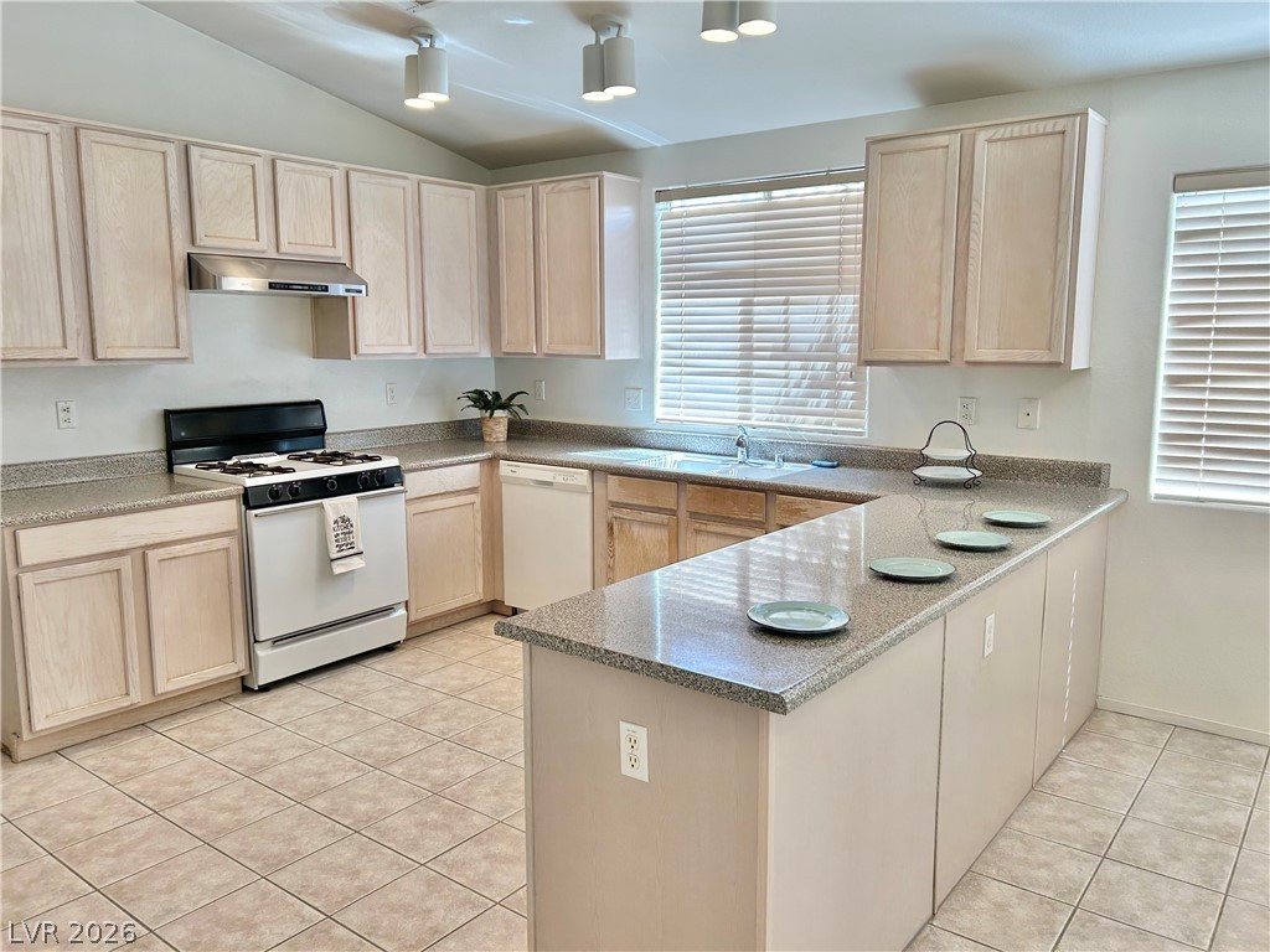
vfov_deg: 53.1
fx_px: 954
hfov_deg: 67.3
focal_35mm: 26
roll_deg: -0.1
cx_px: 635
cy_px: 476
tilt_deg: -8.7
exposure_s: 1/127
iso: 64
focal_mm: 5.7
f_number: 1.5
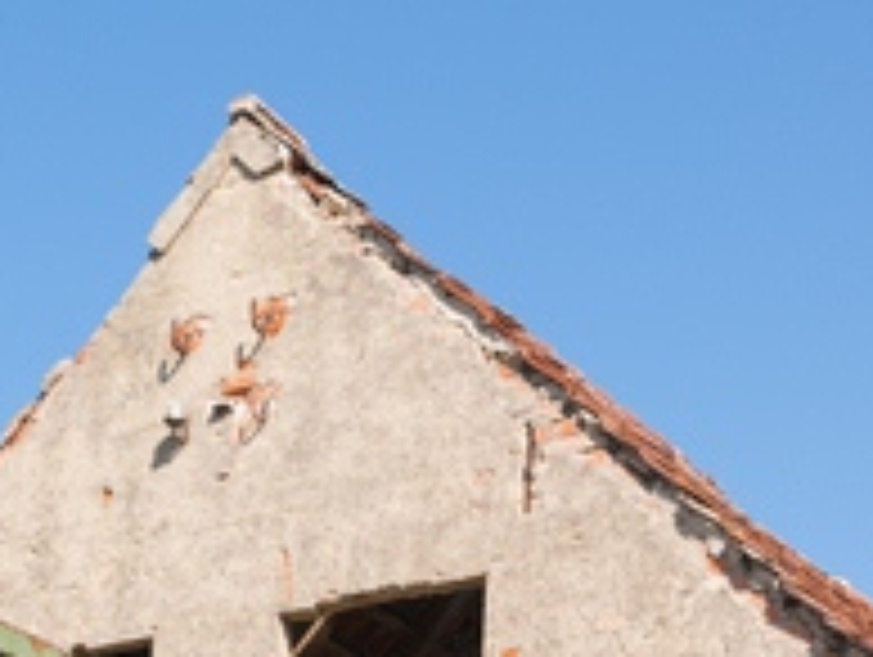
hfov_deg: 18.9
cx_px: 344
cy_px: 1071
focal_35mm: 104
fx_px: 2626
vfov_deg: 13.2
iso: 100
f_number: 10
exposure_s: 1/125
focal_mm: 28
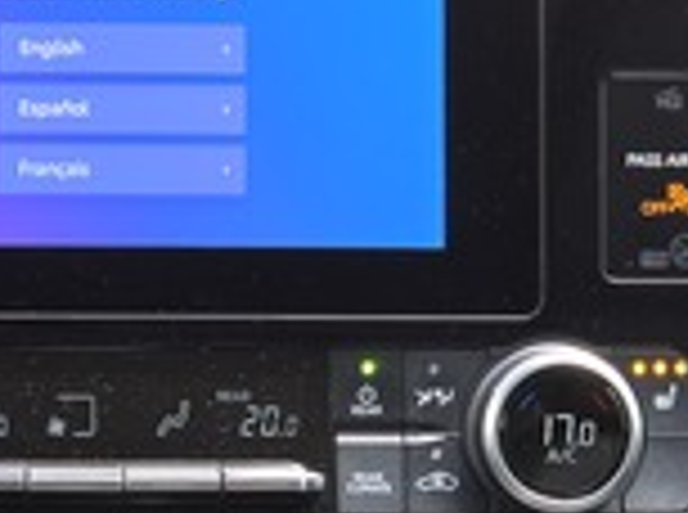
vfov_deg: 7.8
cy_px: 326
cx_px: 117
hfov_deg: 10.4
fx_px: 3767
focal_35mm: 190
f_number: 2.4
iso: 40
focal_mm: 7
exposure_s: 1/50
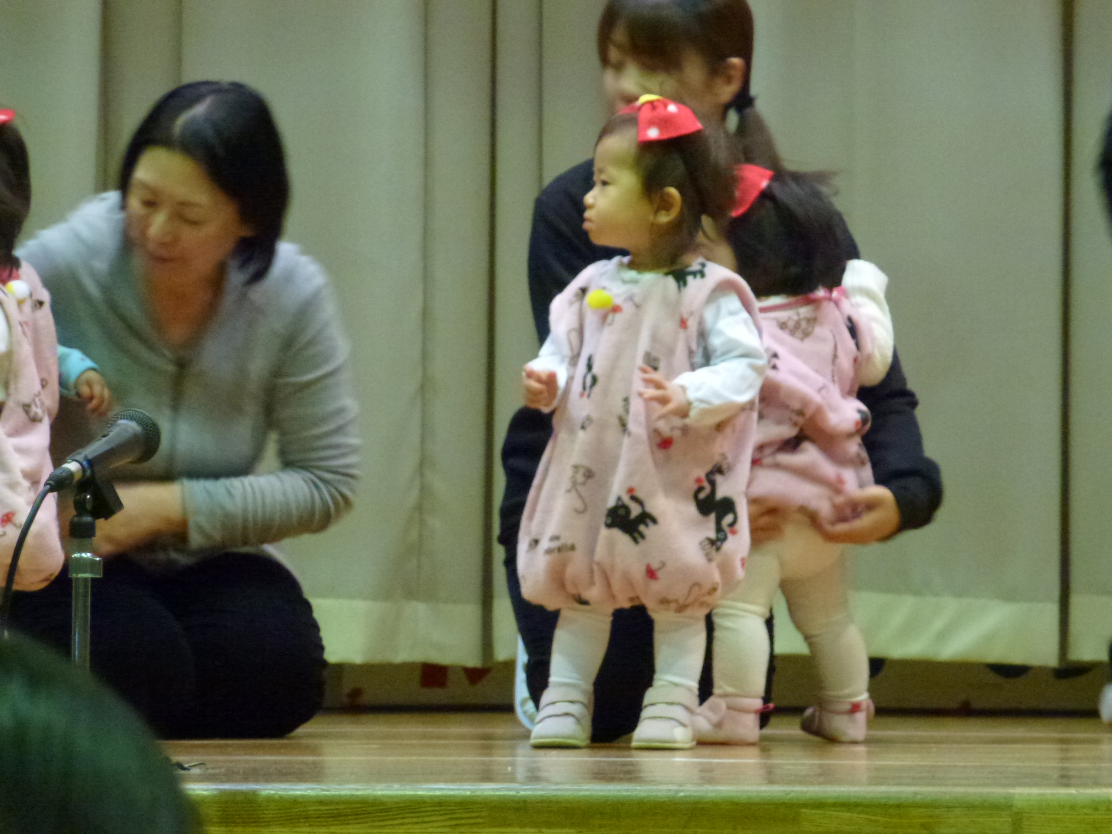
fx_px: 6875
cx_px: 556
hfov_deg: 9.2
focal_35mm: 214
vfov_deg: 6.9
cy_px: 417
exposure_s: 1/15
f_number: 5.5
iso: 800
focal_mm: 38.3
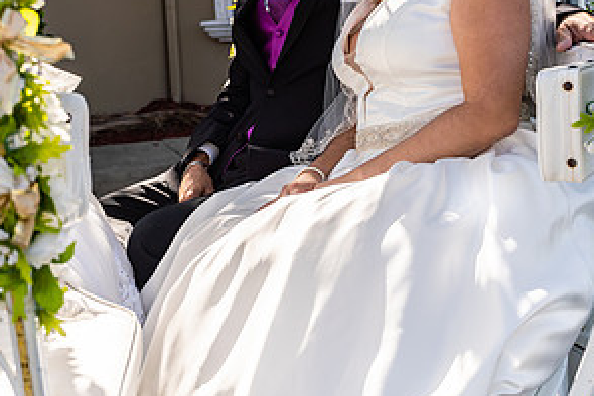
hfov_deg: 35.9
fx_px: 908
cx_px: 199
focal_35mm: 55
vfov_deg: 24.4
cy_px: 104
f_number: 4
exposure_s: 1/800
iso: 100
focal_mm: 28
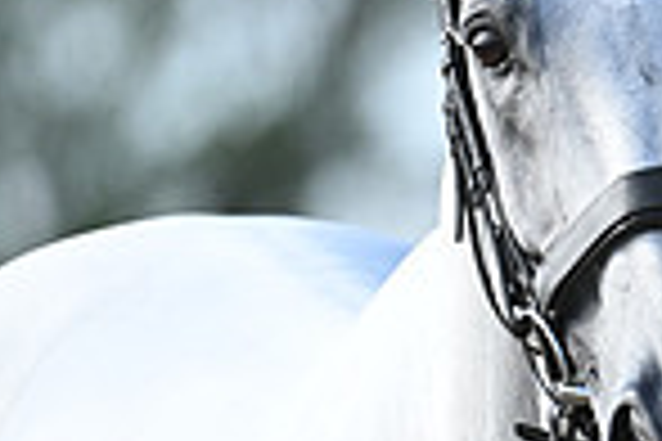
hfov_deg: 1.4
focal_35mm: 1503
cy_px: 335
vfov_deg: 0.9
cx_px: 1270
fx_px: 27636
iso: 1000
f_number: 5
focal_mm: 380
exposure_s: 1/1600
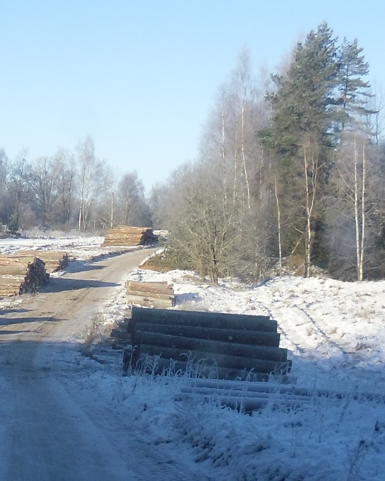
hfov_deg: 14.7
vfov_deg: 18.6
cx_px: 11
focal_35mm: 103
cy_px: 270
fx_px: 1467
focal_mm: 5.6
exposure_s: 1/378
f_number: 3.3
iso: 80
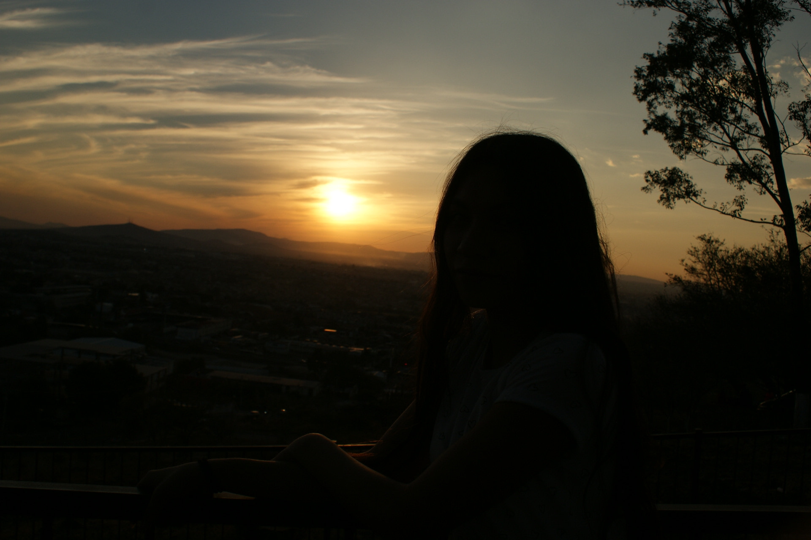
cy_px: 270
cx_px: 406
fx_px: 743
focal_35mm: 33
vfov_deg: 40.0
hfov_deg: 57.2
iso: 100
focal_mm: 22
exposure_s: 1/800
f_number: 7.1
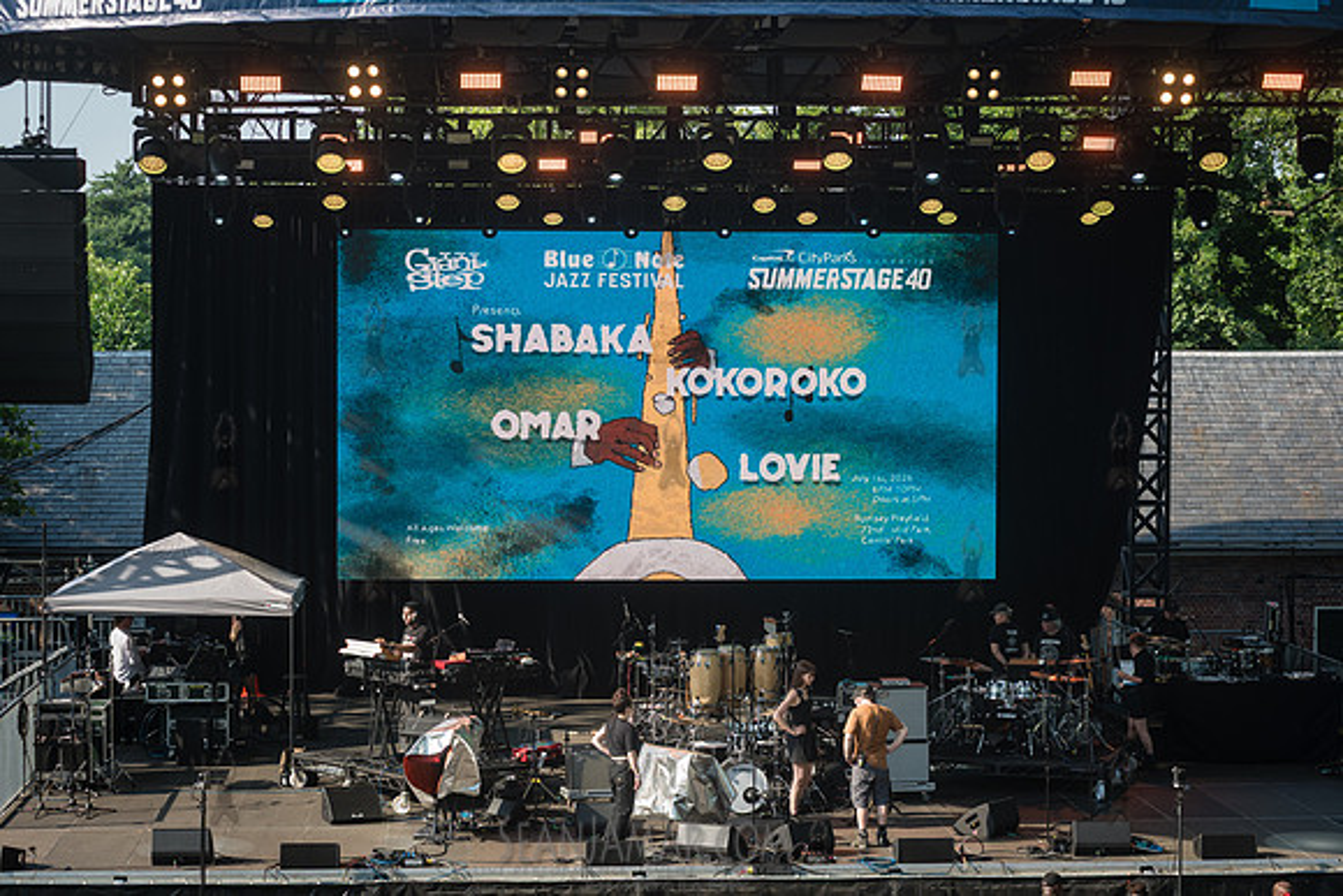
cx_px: 672
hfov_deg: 25.3
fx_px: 2988
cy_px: 448
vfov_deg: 17.1
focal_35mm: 80
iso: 200
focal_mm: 80
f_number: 5
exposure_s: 1/400
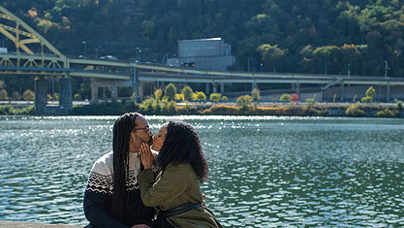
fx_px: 589
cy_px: 179
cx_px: 167
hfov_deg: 37.7
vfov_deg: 21.6
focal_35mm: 55
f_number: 3.2
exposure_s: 1/800
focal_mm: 35
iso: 125
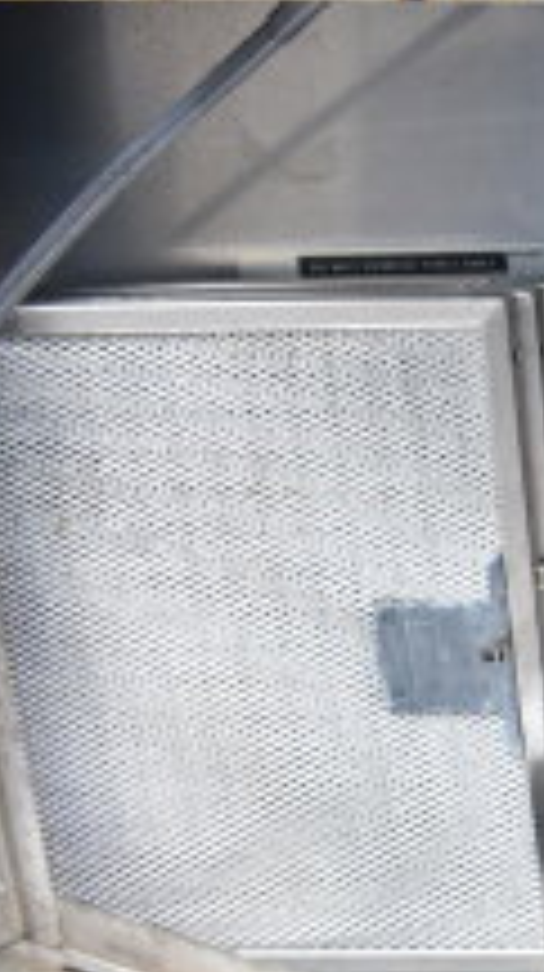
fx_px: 2058
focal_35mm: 80
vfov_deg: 26.5
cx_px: 1254
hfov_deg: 12.3
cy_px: 533
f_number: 4.5
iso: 200
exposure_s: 1/80
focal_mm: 18
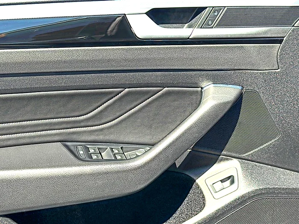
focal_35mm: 54
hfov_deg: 35.5
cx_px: 150
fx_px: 466
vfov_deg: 27.0
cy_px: 112
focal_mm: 6.86
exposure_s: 1/522
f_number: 1.78
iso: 64
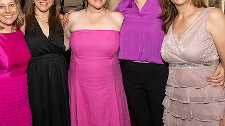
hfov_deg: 44.3
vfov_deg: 26.4
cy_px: 44
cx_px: 62
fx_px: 268
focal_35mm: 45
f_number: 8
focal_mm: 24
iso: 500
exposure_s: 1/250
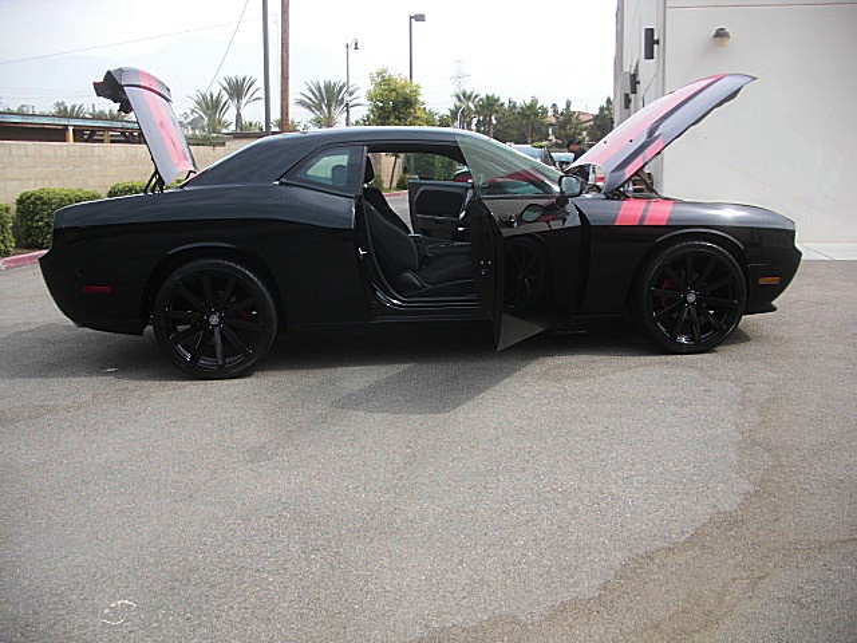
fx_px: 891
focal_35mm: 36
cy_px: 322
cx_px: 428
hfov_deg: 51.4
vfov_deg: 39.7
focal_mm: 6.3
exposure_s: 1/400
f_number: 2.8
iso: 50
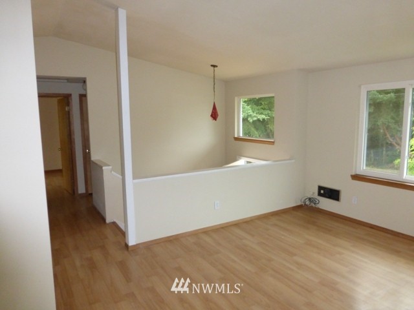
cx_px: 207
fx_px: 287
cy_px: 155
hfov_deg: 71.6
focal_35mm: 24
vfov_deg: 56.8
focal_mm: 4.3
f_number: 3.3
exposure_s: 1/60
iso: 500
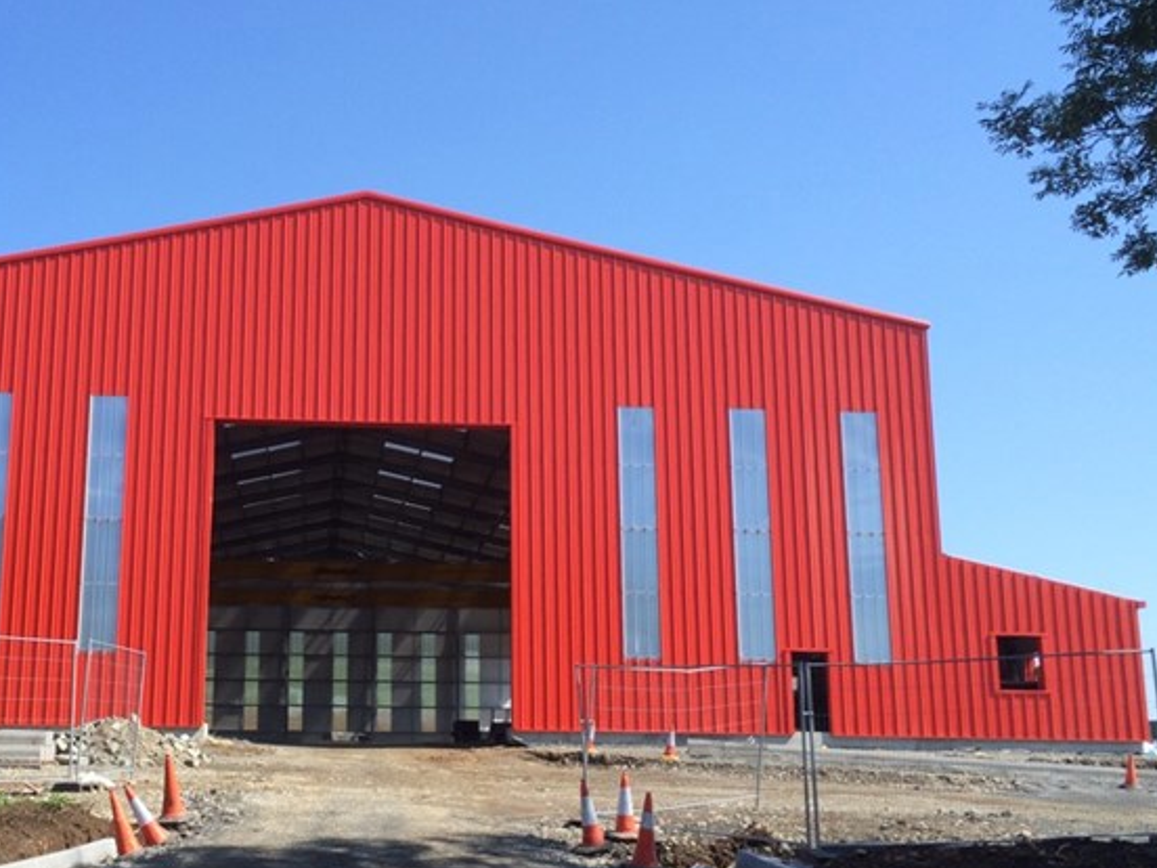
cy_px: 489
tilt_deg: +10.1
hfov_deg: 44.1
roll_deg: +0.1
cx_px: 377
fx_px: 1404
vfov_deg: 34.3
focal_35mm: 42
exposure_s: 1/1282
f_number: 2.2
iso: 32
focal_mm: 4.15
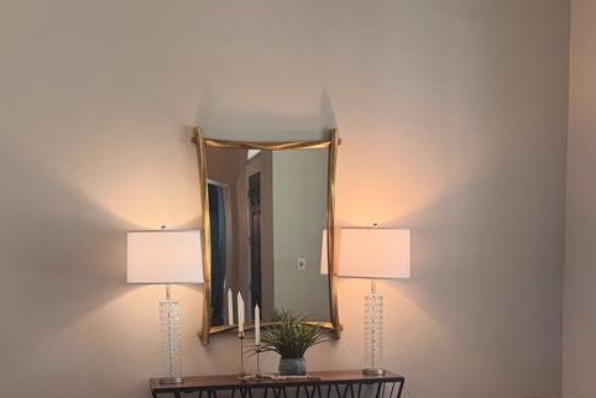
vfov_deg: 25.0
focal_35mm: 53
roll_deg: +0.8
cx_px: 292
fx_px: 878
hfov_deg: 37.5
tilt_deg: -3.8
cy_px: 332
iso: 160
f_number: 1.78
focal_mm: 6.76
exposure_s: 1/120
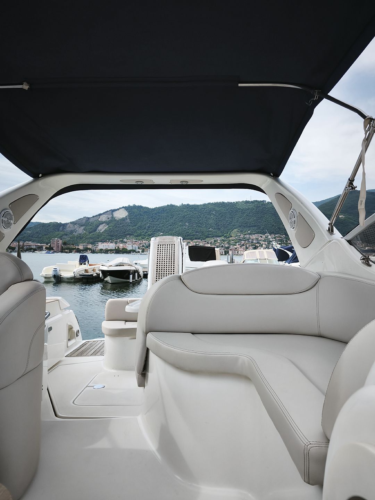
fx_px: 332
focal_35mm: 23
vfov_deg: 73.9
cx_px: 188
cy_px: 250
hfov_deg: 58.9
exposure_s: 1/1579
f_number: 1.7
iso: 80
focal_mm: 5.35
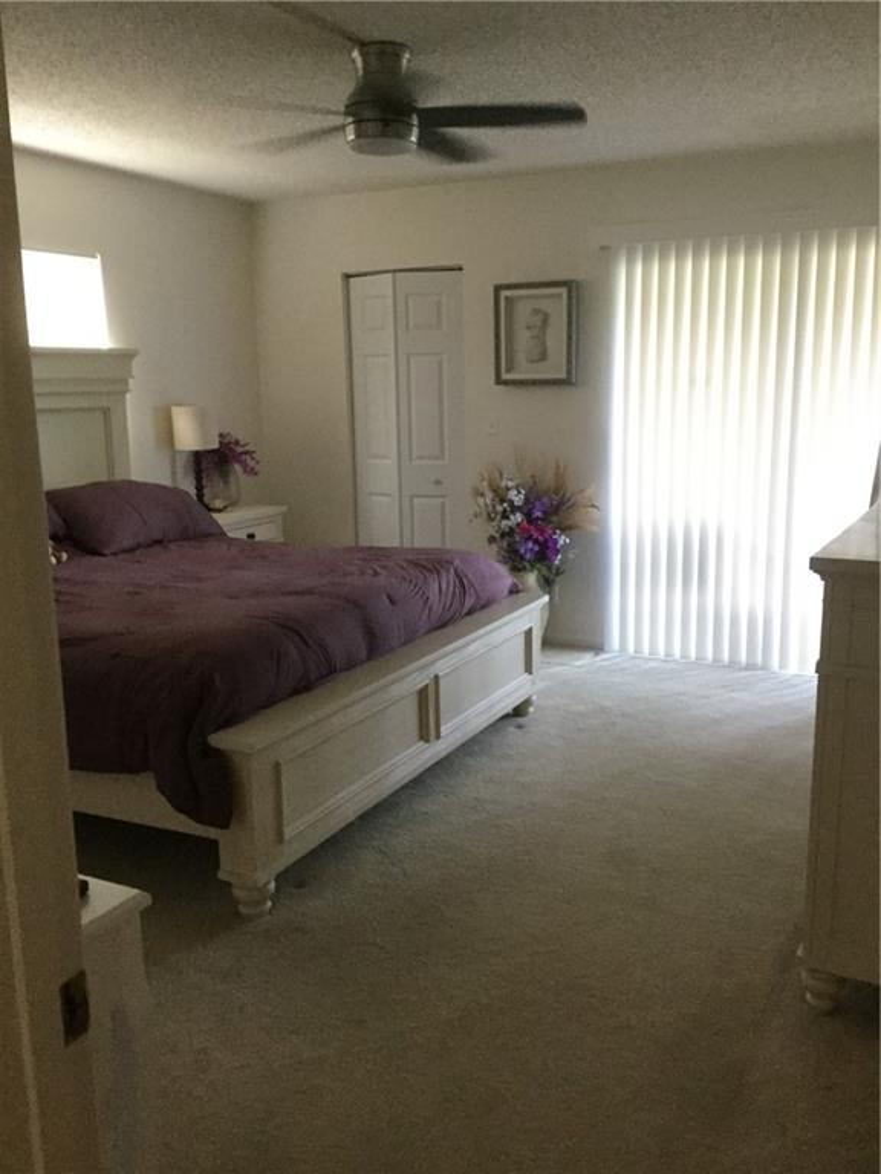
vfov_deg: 58.4
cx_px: 440
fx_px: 1052
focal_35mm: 31
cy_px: 587
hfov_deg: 45.4
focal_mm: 3.3
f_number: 2.4
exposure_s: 1/20
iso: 200
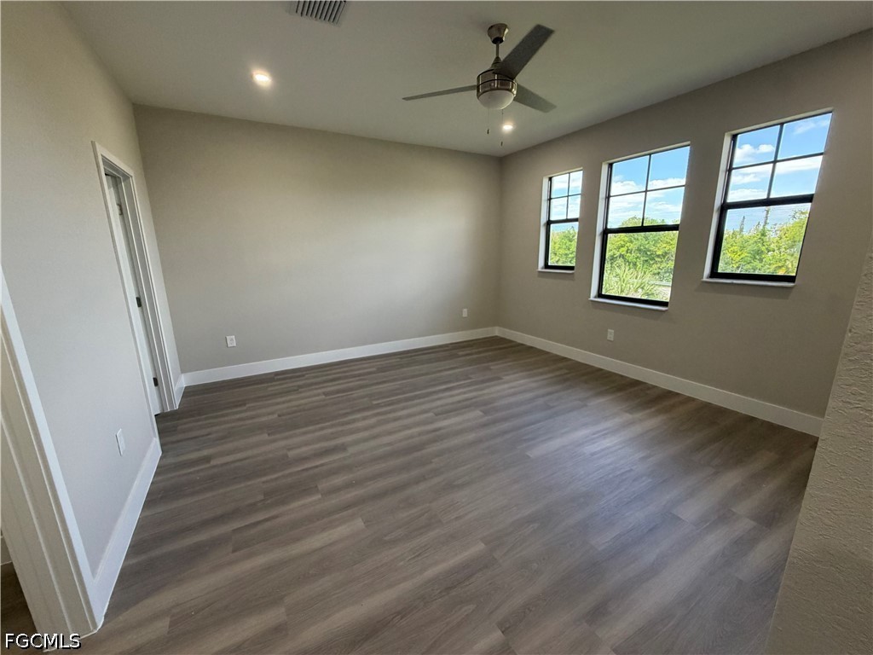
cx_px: 436
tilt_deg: -12.7
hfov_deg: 102.1
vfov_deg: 85.7
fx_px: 353
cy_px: 328
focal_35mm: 14
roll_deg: +1.4
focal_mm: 2.22
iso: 250
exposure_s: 1/120
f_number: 2.2
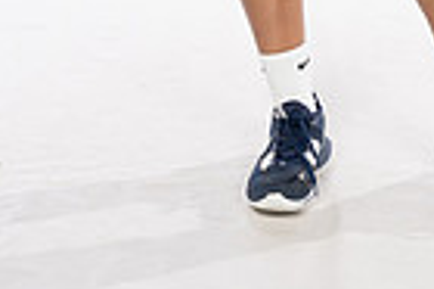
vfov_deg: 8.6
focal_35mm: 148
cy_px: -333
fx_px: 1782
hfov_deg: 13.9
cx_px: 264
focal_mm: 46
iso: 200
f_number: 7.1
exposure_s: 1/250
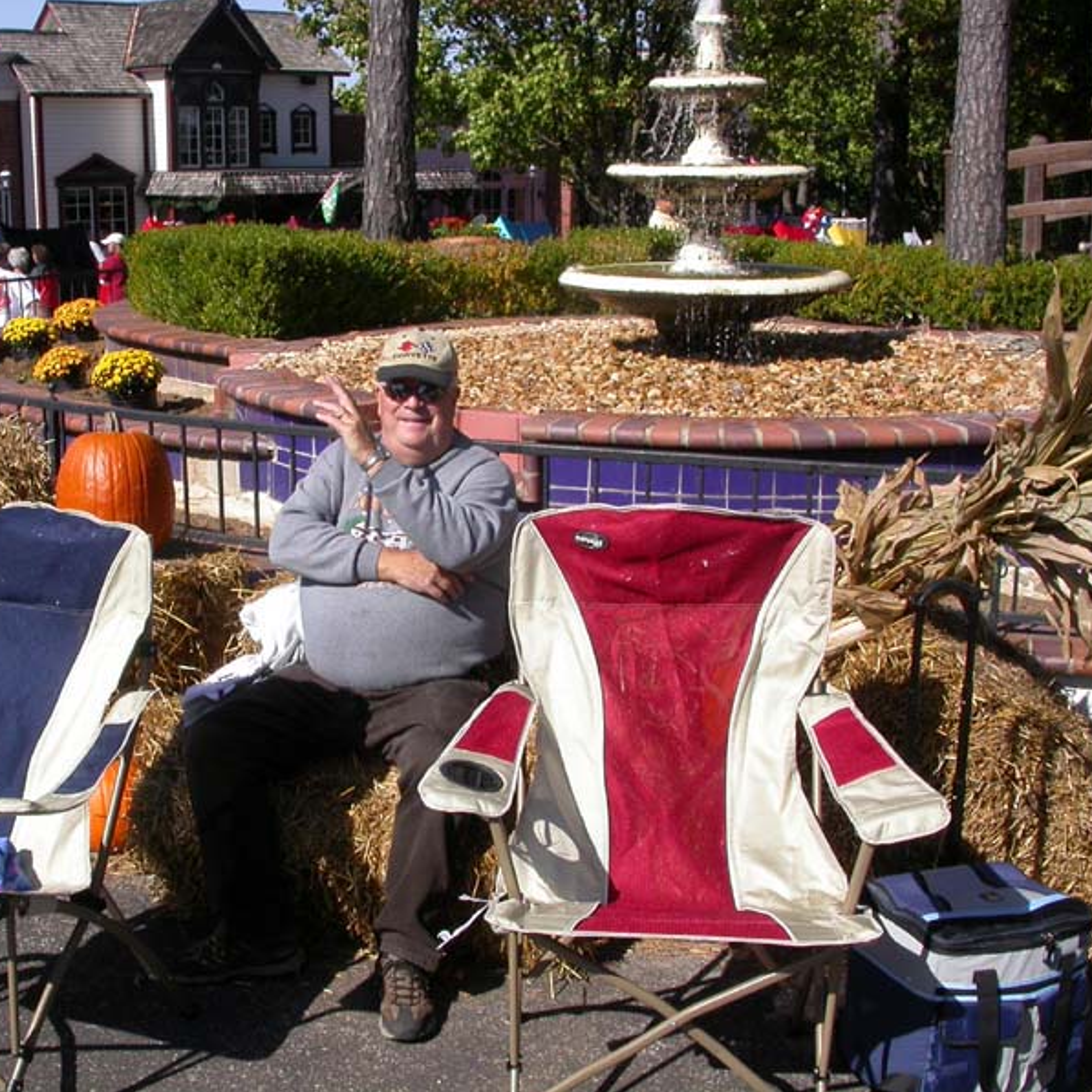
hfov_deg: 37.2
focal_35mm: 45
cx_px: 382
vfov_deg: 37.6
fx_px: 1606
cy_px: 545
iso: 100
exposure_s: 1/332
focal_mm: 7.85
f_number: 7.5
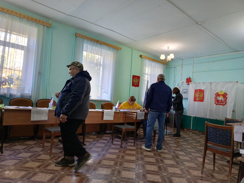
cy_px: 92
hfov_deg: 73.9
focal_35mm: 23
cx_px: 122
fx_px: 162
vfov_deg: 58.9
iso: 1239
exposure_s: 1/50
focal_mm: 5.25
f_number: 1.75
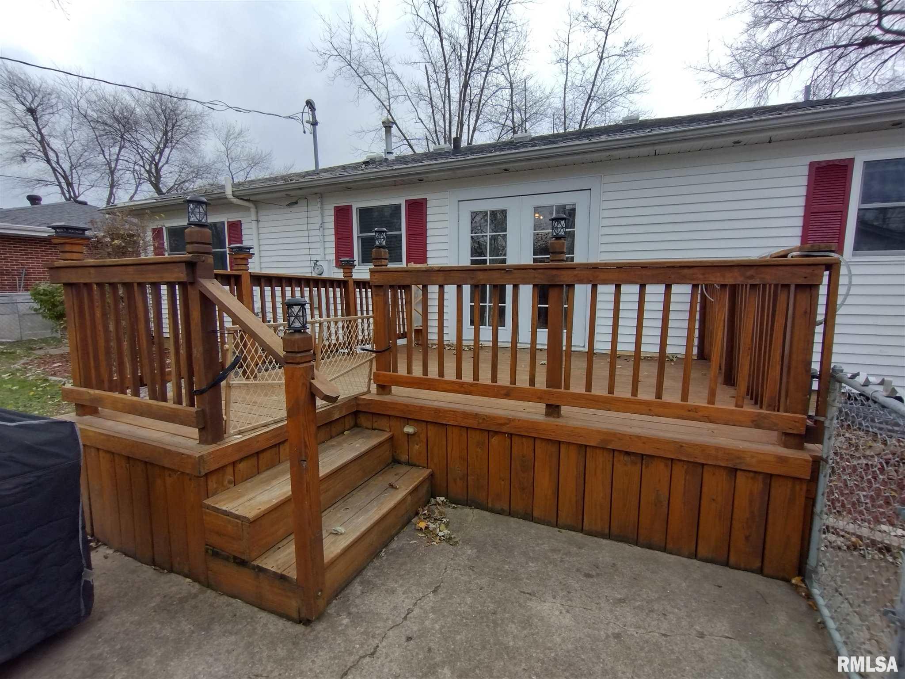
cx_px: 452
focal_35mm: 16
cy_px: 340
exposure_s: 1/252
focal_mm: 1.66
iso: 100
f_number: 2.2
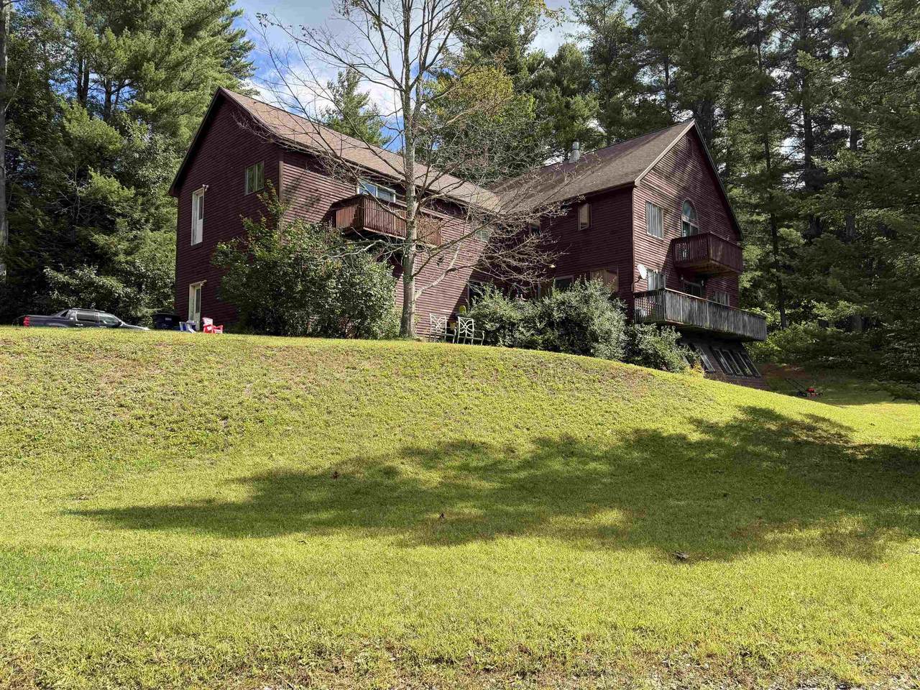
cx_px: 460
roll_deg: +0.5
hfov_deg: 71.6
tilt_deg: +5.8
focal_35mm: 24
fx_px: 638
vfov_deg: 56.8
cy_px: 345
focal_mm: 6.76
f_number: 1.78
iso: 80
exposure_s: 1/1949
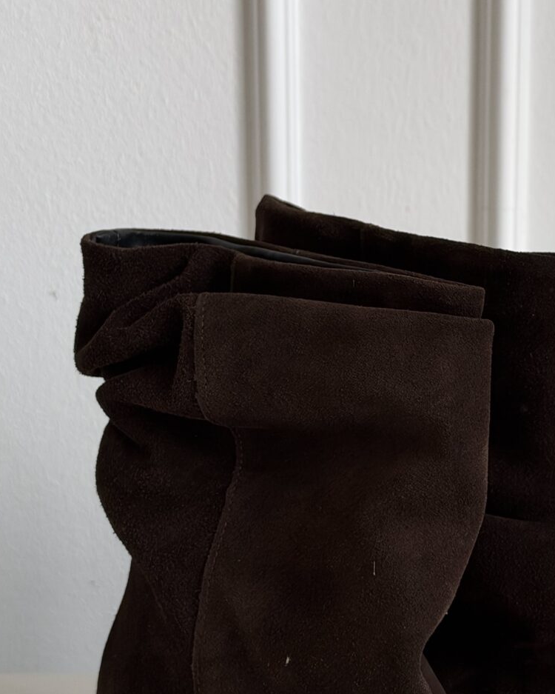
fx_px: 1314
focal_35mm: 64
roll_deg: -0.2
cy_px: 296
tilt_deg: -4.6
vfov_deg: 29.5
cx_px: 464
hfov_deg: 23.4
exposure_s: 1/121
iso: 125
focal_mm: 6.93
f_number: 1.8
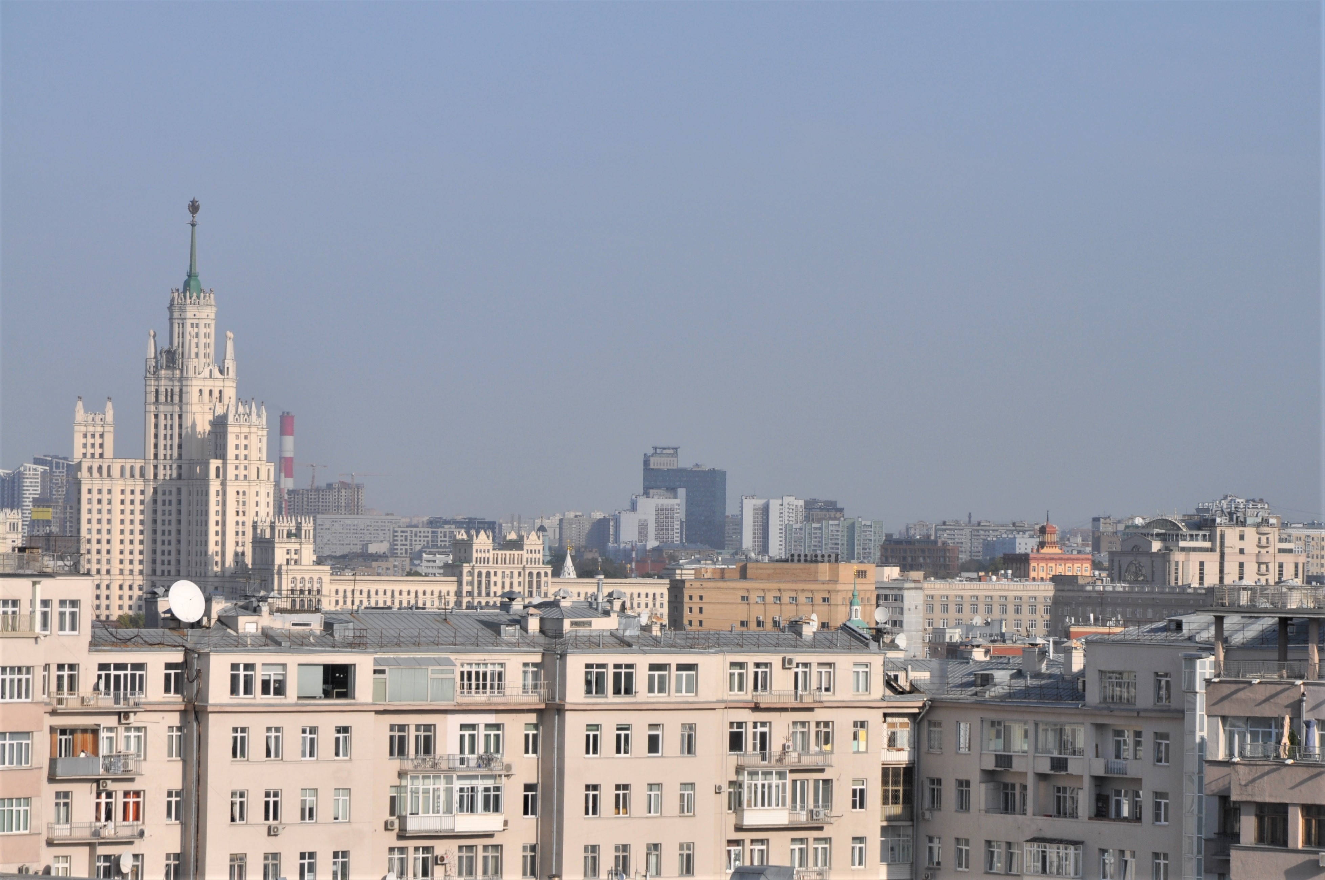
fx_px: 5789
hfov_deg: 13.1
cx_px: 662
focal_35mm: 158
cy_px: 440
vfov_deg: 8.7
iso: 200
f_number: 10
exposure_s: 1/400
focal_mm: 105
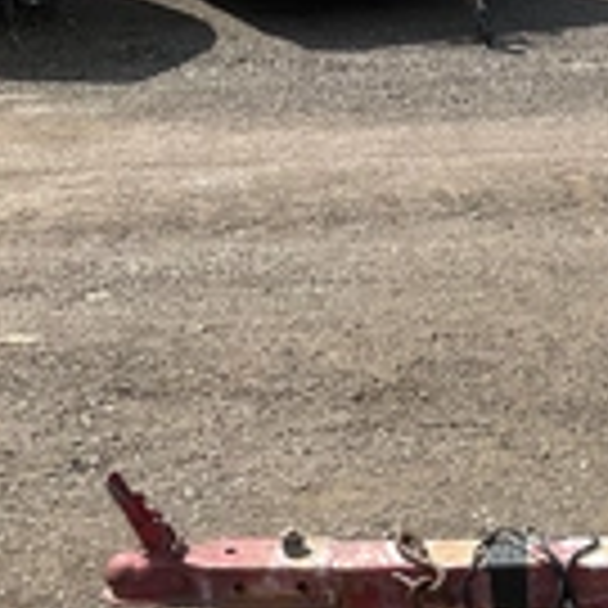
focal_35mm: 76
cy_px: 626
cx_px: 658
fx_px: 1510
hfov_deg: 21.6
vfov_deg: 21.8
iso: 25
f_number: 1.8
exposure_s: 1/1534
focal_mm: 3
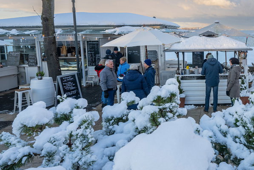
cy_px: 51
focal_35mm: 30
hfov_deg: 54.6
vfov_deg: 42.8
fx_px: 212
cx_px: 225
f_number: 6.3
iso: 160
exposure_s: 1/200
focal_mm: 14
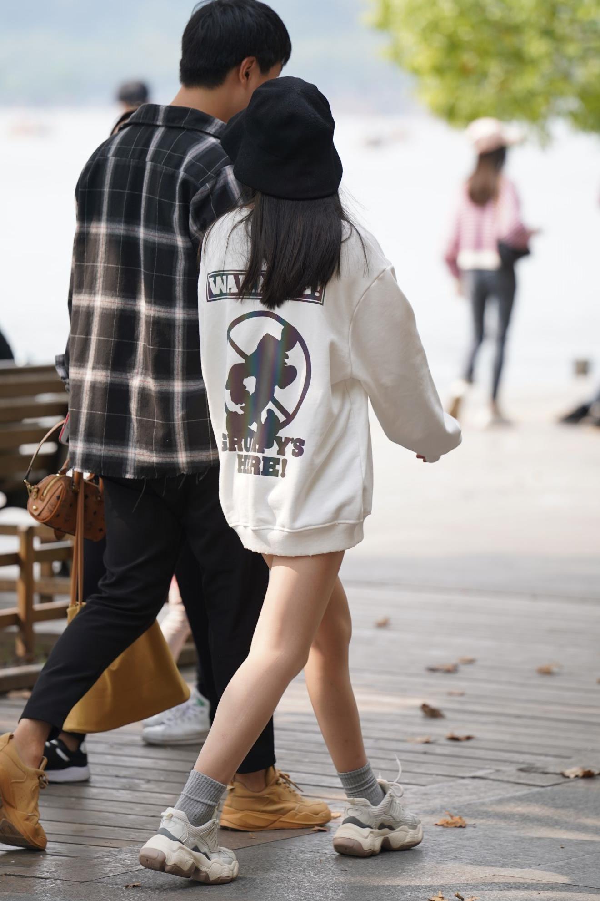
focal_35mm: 200
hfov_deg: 6.9
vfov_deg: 10.3
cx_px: 300
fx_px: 5000
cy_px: 450
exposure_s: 1/500
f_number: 4
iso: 200
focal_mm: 200
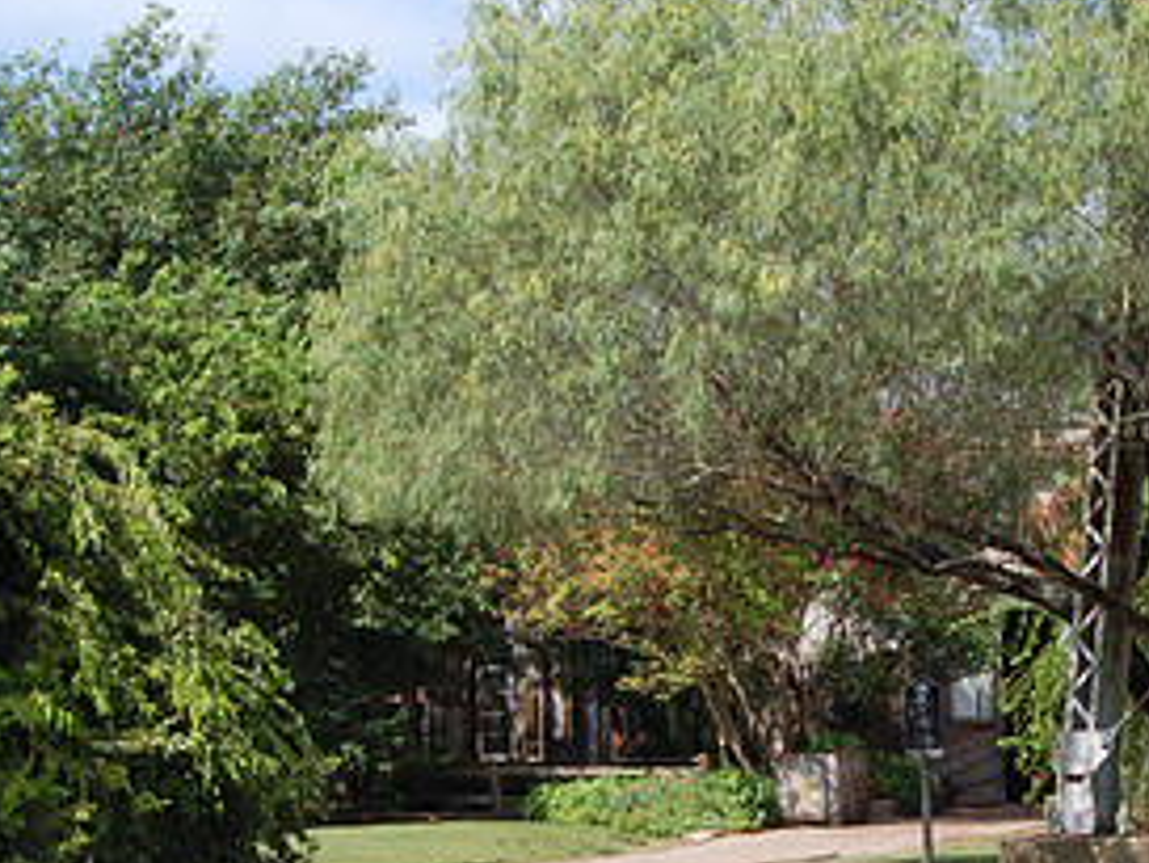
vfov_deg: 13.8
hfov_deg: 18.2
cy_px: 547
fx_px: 3554
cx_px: 909
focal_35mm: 107
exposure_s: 1/320
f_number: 14
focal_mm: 35
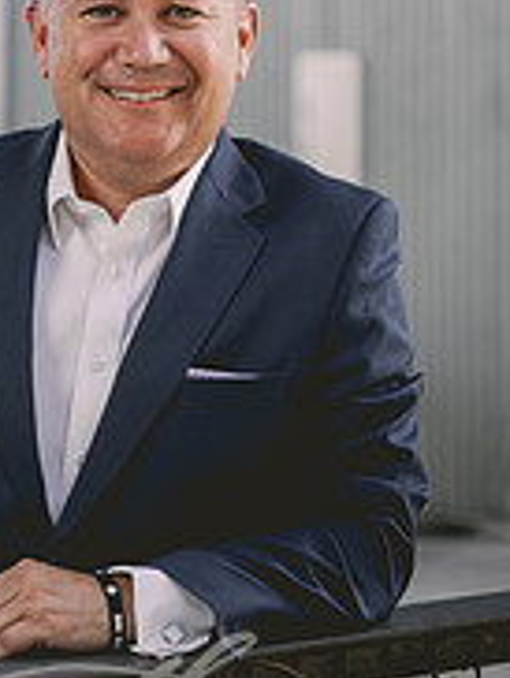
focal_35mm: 166
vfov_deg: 11.8
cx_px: 145
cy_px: 56
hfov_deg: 9.0
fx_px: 3253
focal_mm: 70
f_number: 2.8
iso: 100
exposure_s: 1/200
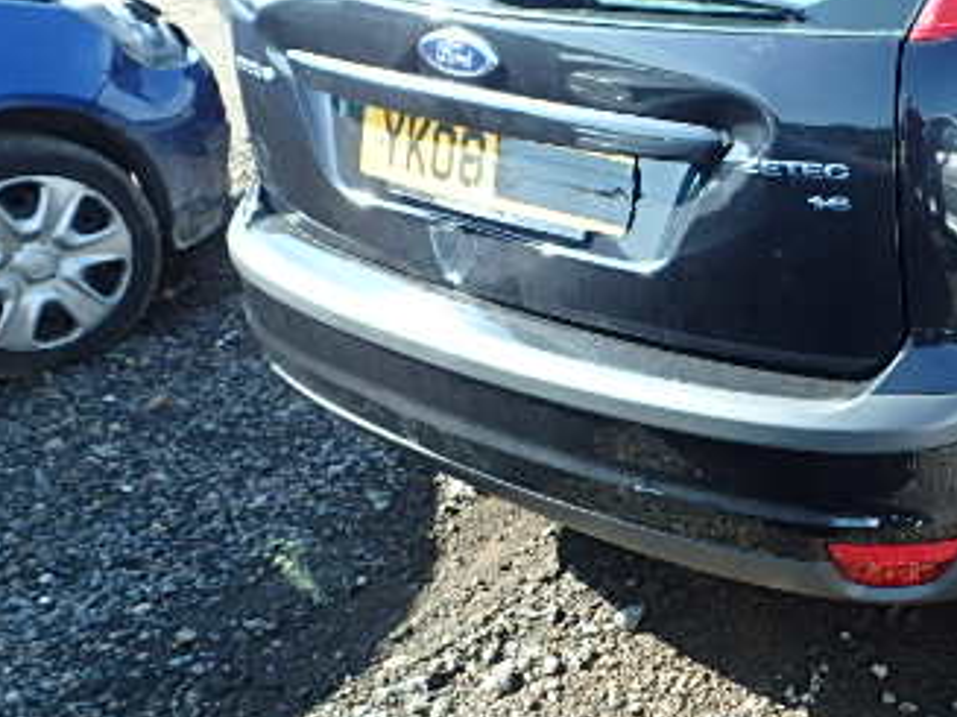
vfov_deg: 30.8
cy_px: 328
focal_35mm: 47
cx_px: 922
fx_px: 1299
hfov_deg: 36.9
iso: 125
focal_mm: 4.2
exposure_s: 1/160
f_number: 3.9
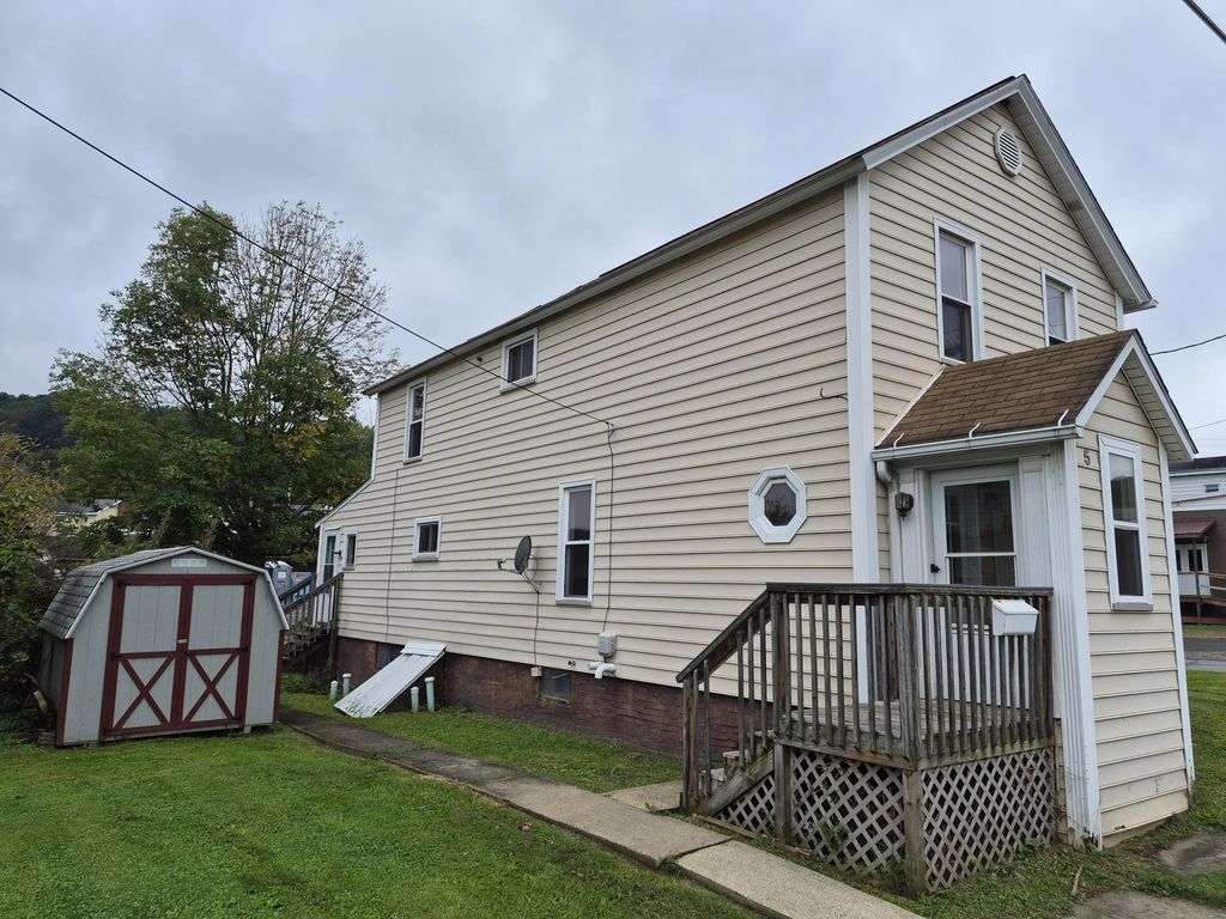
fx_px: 815
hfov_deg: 73.9
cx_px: 613
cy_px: 460
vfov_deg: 58.9
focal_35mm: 23
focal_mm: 5.4
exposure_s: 1/1620
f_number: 1.8
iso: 80
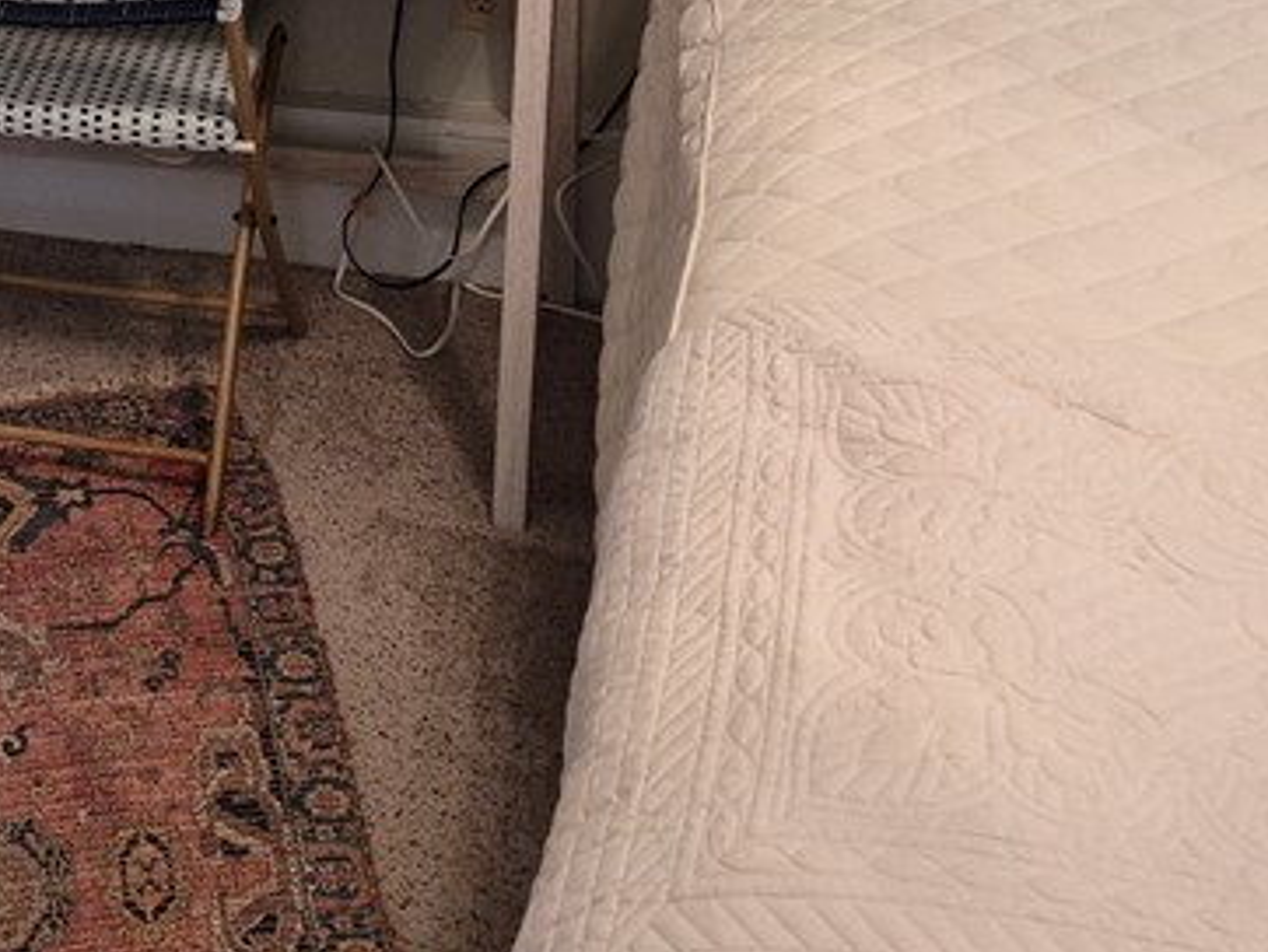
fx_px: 2383
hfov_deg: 27.3
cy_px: -74
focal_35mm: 65
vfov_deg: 21.5
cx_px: -119
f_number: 1.8
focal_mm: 5.4
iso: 640
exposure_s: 1/120
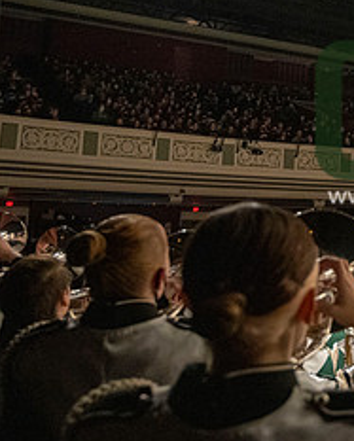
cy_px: 130
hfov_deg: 23.9
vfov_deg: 33.1
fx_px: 732
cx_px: 458
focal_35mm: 56
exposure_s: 1/100
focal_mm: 24
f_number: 4
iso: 6400
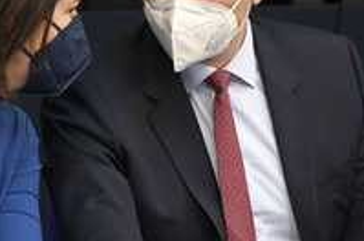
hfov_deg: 2.0
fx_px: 10529
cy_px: 139
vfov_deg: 1.3
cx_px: 116
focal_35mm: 1043
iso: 8000
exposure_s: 1/400
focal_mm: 460
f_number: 5.6
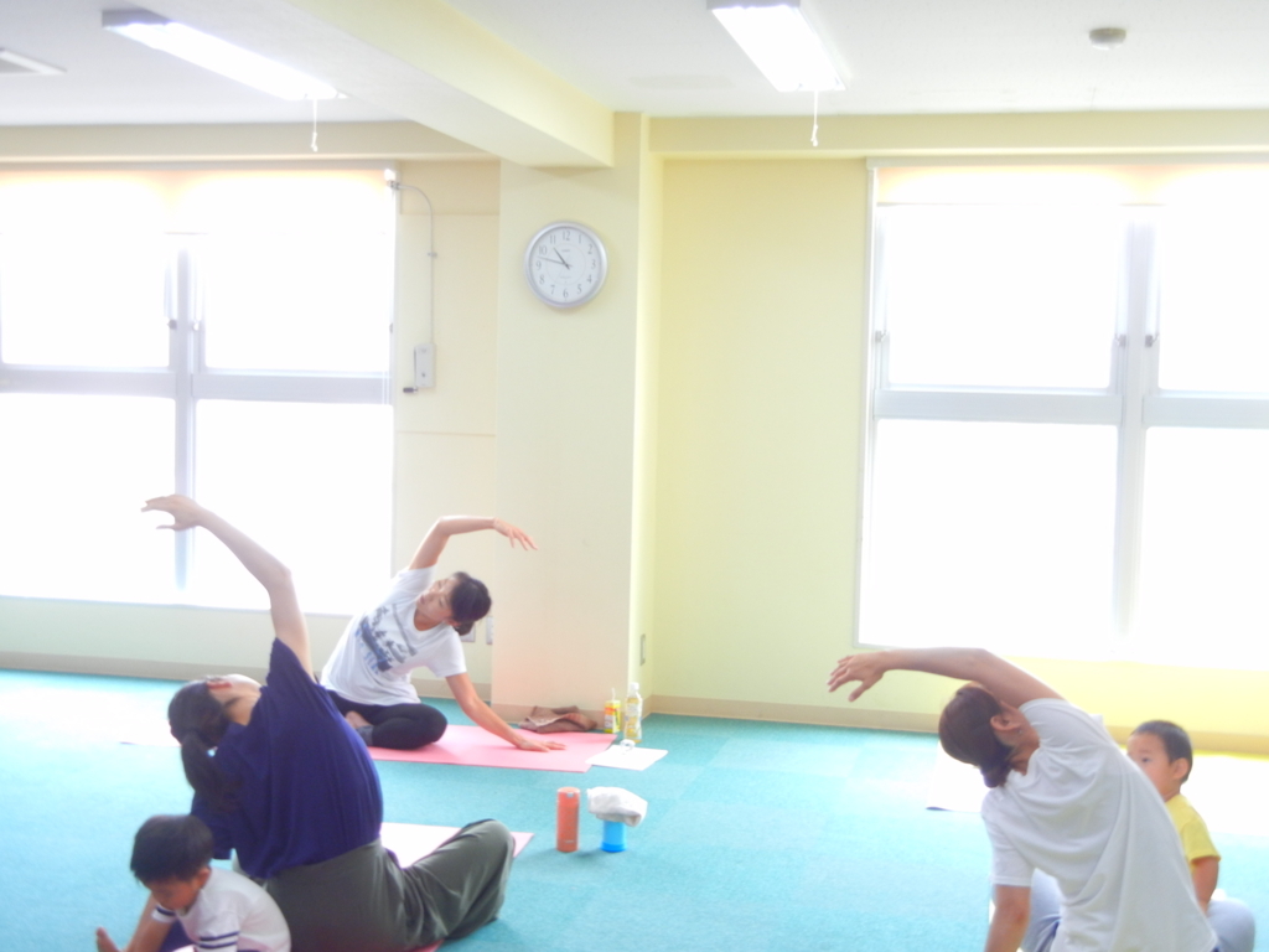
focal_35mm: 45
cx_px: 634
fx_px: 1650
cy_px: 476
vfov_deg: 32.2
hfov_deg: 42.1
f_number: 3.8
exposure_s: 1/30
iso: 192
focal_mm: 8.1
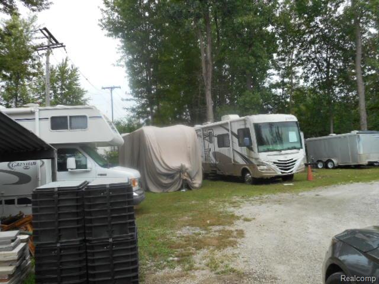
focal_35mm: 29
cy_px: 142
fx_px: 318
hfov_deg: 61.7
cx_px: 190
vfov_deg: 48.2
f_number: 4
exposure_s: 1/250
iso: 80
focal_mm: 5.2
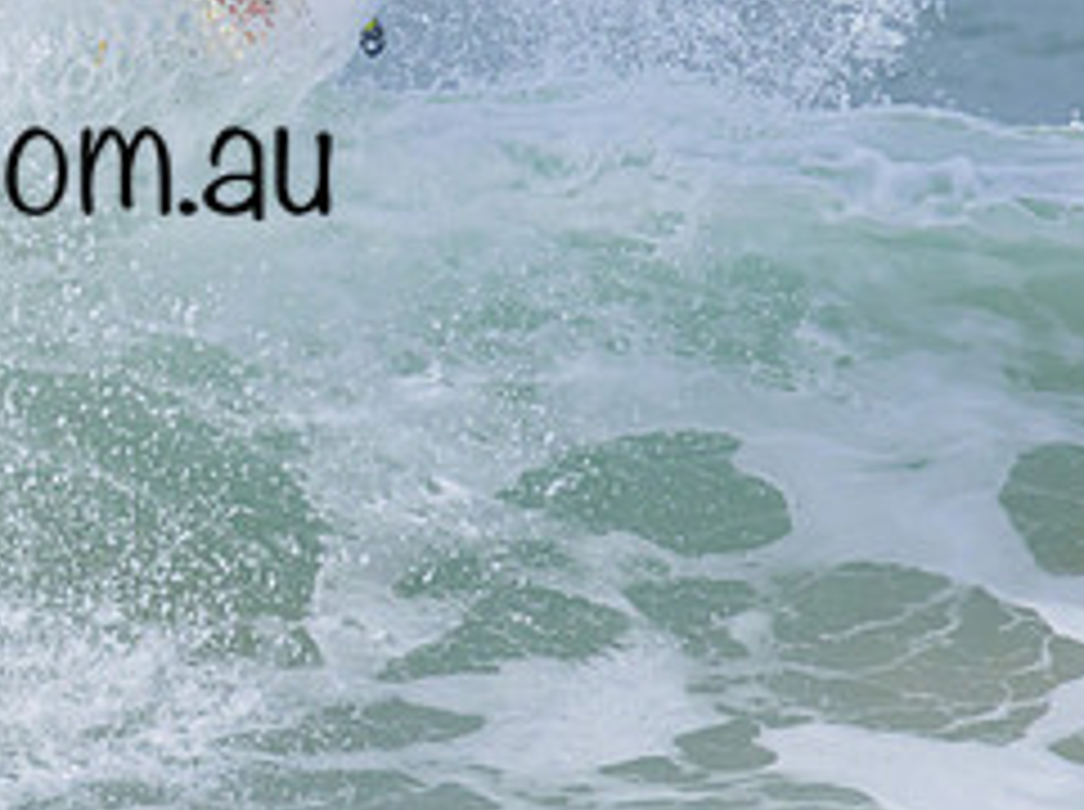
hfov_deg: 0.8
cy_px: 142
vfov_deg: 0.6
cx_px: -152
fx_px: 79609
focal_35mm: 2546
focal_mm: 800
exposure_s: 1/2000
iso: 800
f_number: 11
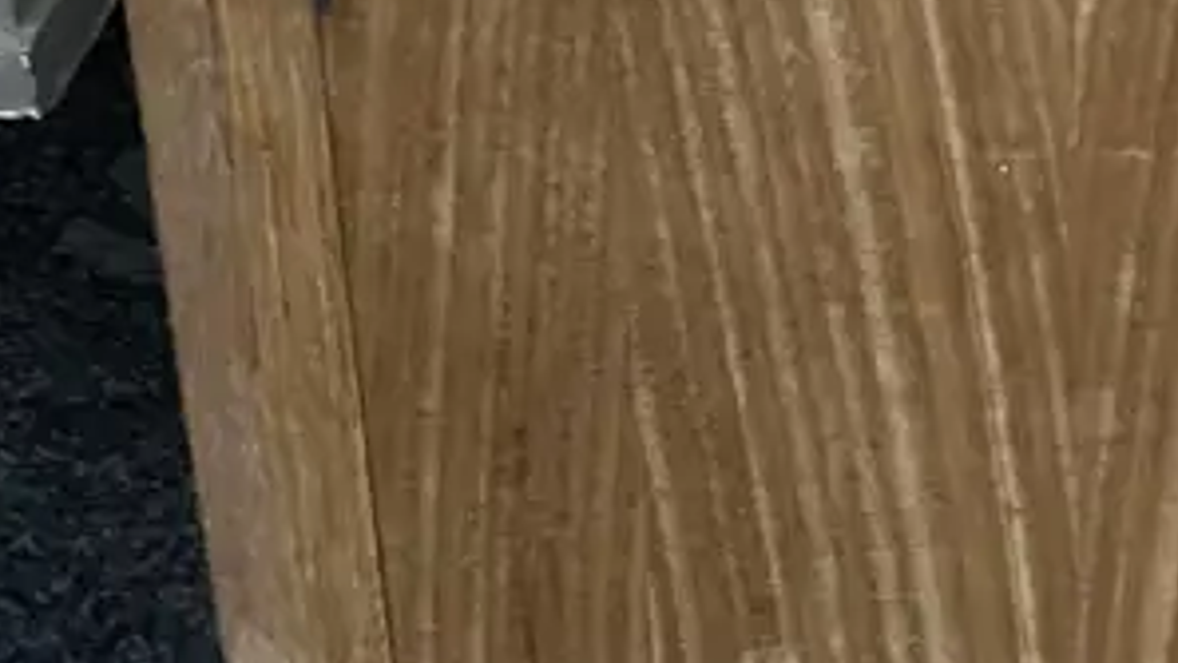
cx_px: 1321
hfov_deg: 19.4
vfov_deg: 9.2
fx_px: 3279
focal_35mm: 105
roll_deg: -3.4
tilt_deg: -20.7
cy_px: -1334
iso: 160
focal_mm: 3.99
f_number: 1.8
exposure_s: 1/50
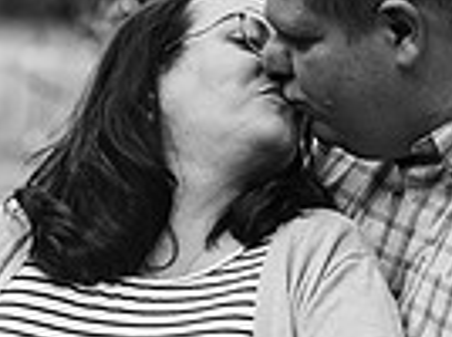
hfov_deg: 5.2
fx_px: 4940
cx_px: 228
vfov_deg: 3.9
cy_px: 236
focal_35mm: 379
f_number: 4
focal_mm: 85
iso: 200
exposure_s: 1/200
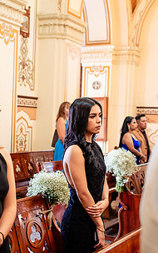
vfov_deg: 30.2
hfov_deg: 19.1
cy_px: 138
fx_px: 468
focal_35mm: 68
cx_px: 56
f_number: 3.2
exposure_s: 1/80
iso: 1250
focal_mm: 35
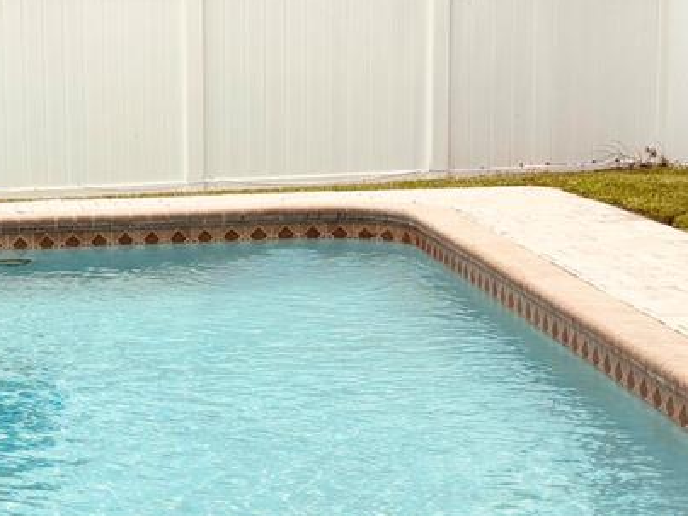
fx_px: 2047
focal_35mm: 103
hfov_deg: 18.4
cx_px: -48
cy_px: 332
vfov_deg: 14.3
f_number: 1.6
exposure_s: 1/5952
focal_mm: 5.96
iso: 50
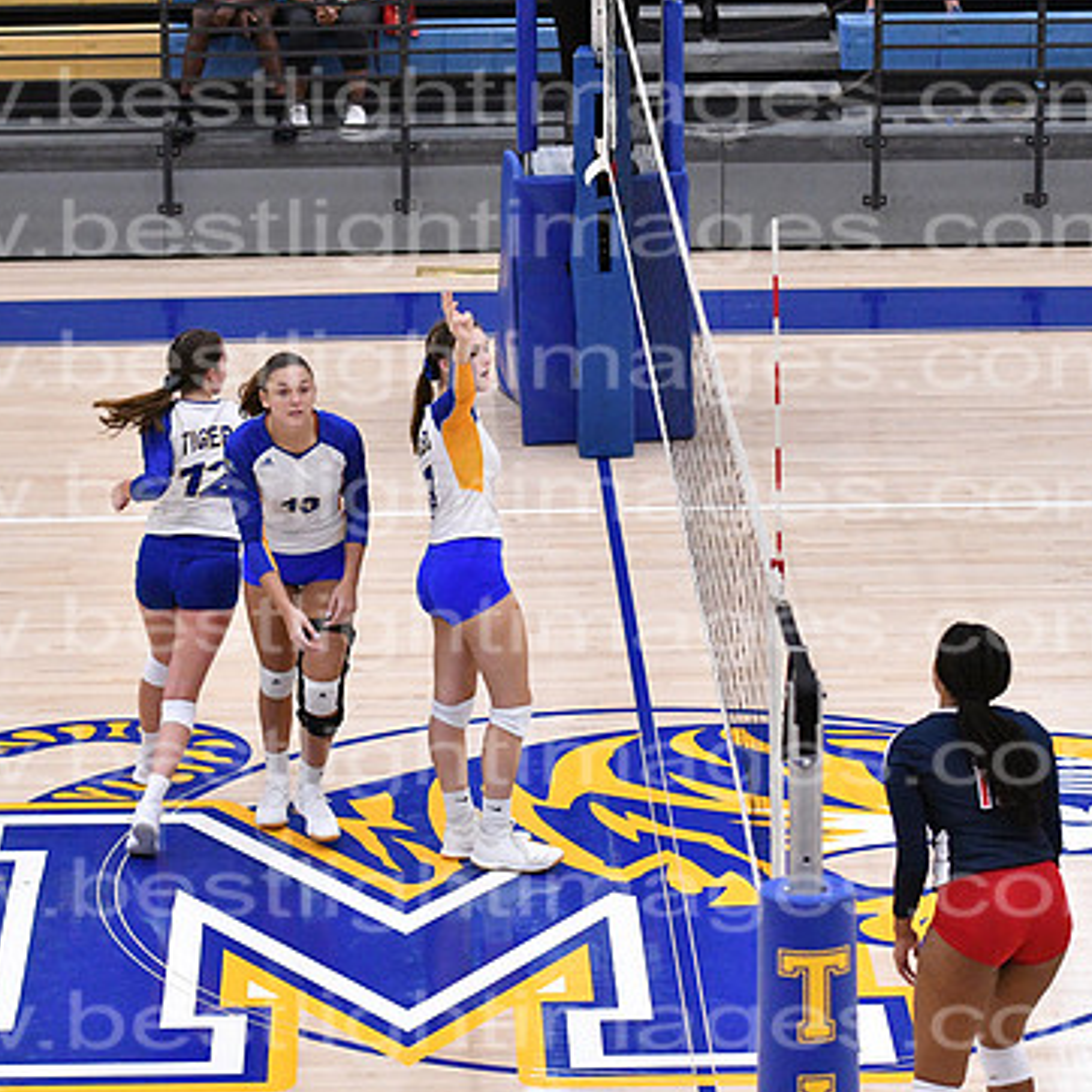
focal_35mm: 143
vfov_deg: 12.2
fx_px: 5104
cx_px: 465
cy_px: 566
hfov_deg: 12.2
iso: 6400
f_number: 3.2
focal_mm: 70
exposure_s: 1/1000
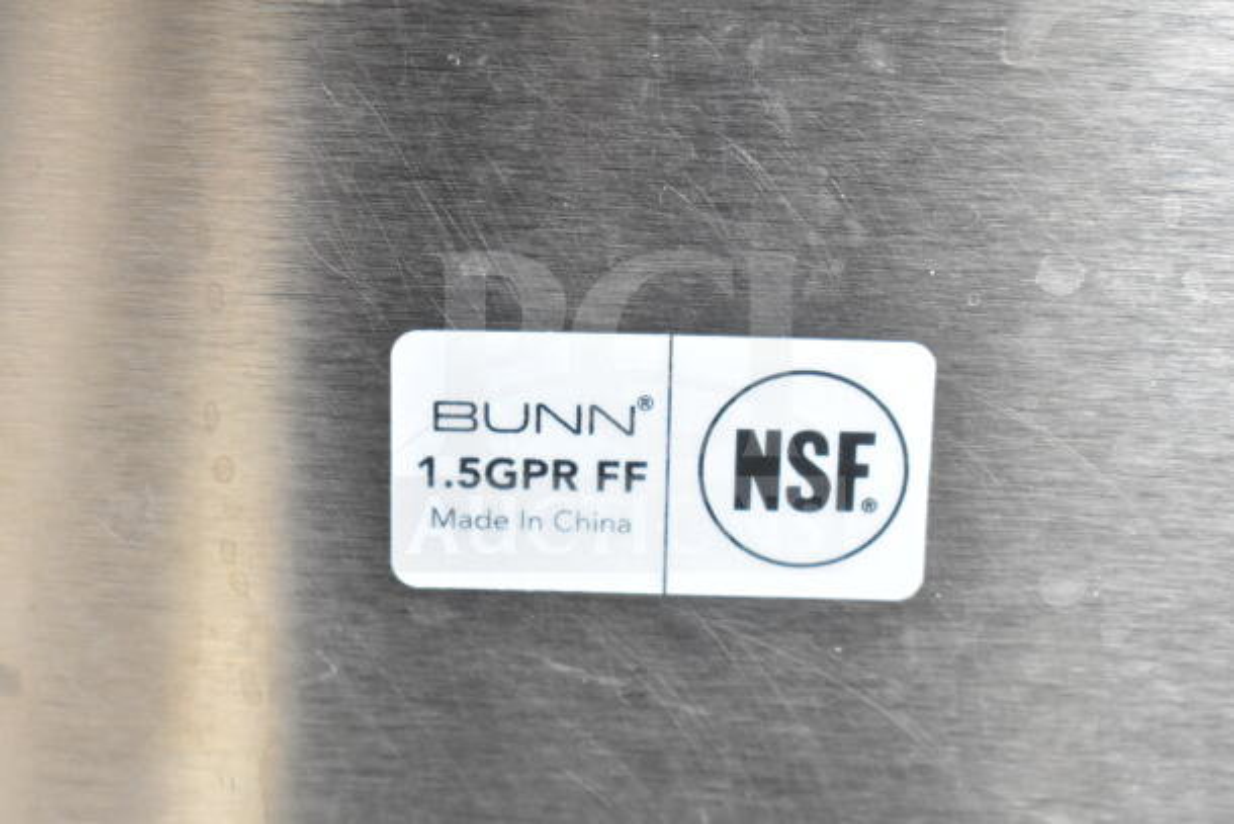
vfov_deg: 16.6
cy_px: 412
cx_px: 617
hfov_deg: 24.6
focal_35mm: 82
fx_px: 2828
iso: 2500
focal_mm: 55
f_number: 5.6
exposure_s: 1/100
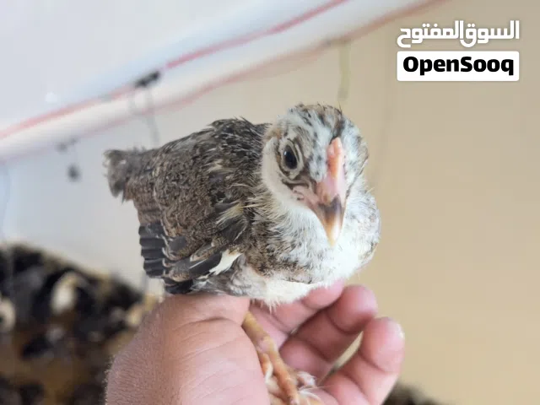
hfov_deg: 67.3
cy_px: 202
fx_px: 406
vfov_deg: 53.1
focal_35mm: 26
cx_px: 270
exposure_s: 1/100
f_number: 1.5
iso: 125
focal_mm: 5.7
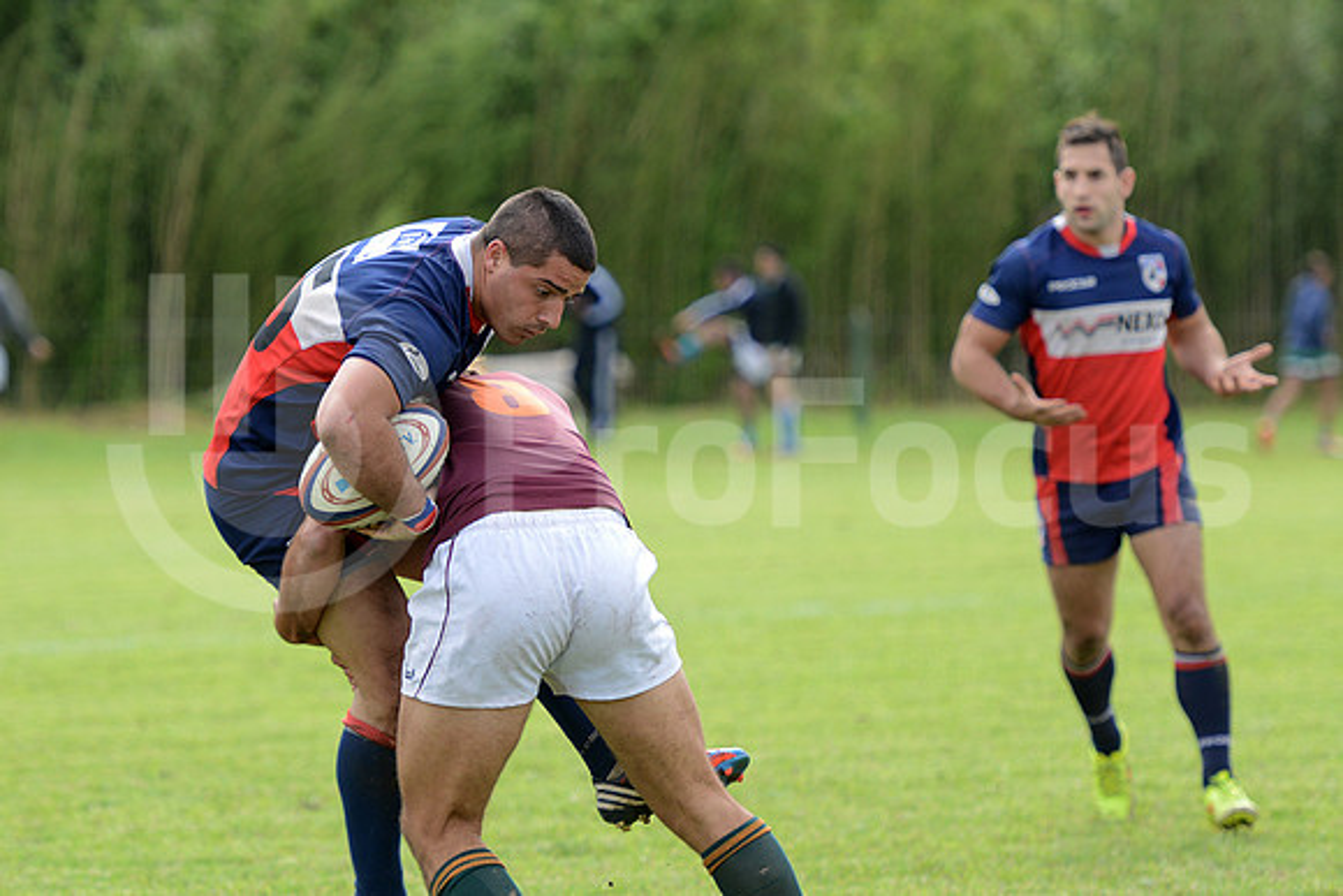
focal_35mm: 190
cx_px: 672
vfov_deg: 7.2
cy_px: 448
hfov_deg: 10.8
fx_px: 7089
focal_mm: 190
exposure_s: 1/800
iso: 500
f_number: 4
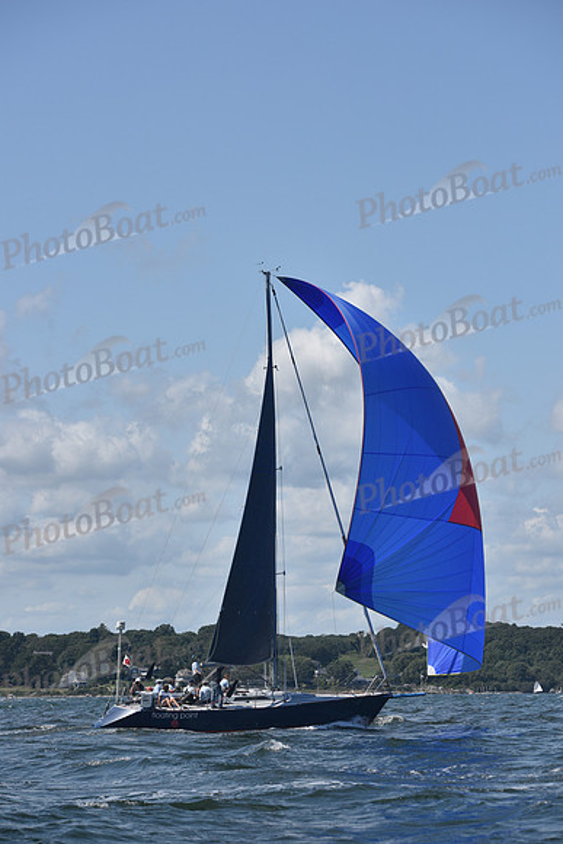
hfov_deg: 15.9
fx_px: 2016
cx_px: 282
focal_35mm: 86
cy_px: 422
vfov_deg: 23.6
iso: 250
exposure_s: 1/1250
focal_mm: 86
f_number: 6.3
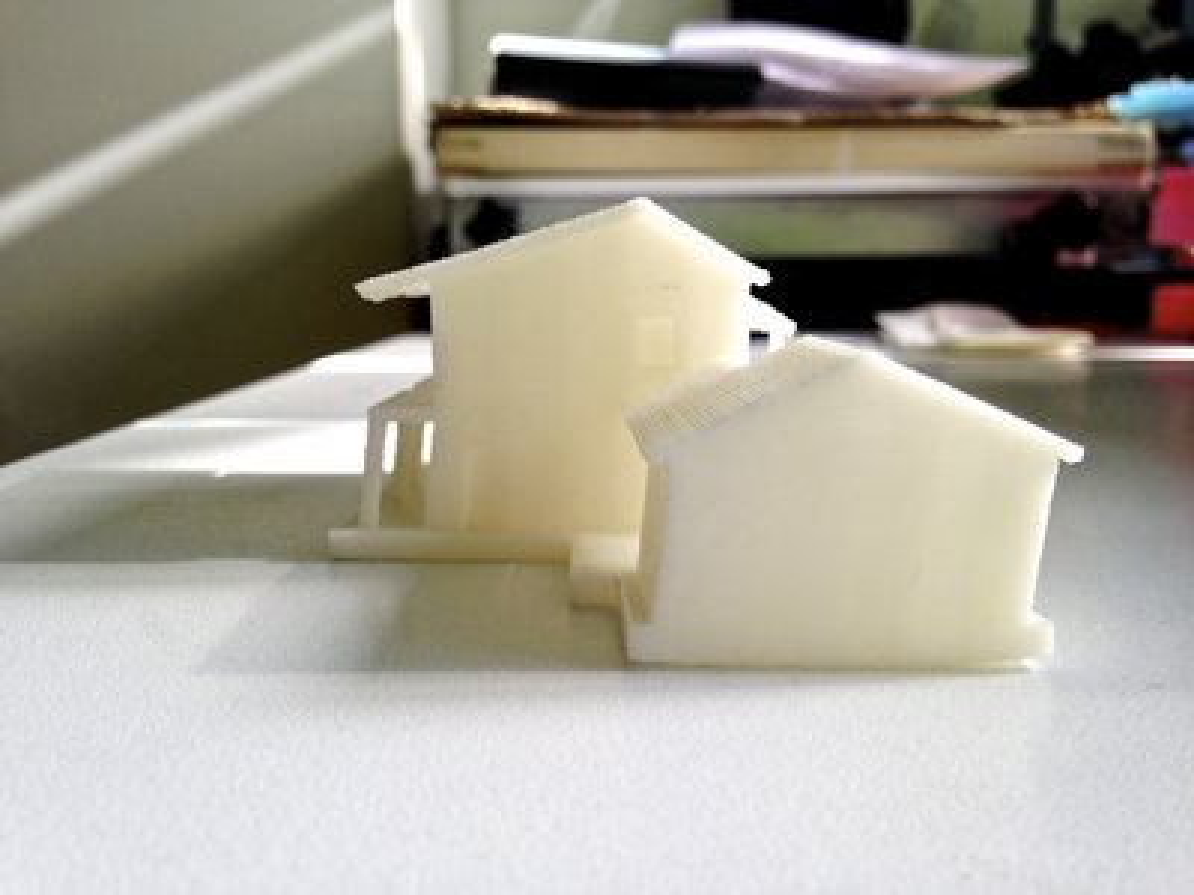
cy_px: 448
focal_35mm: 33
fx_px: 1138
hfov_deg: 55.4
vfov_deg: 42.9
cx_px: 597
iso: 50
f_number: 2.4
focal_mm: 4.12
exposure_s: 1/125
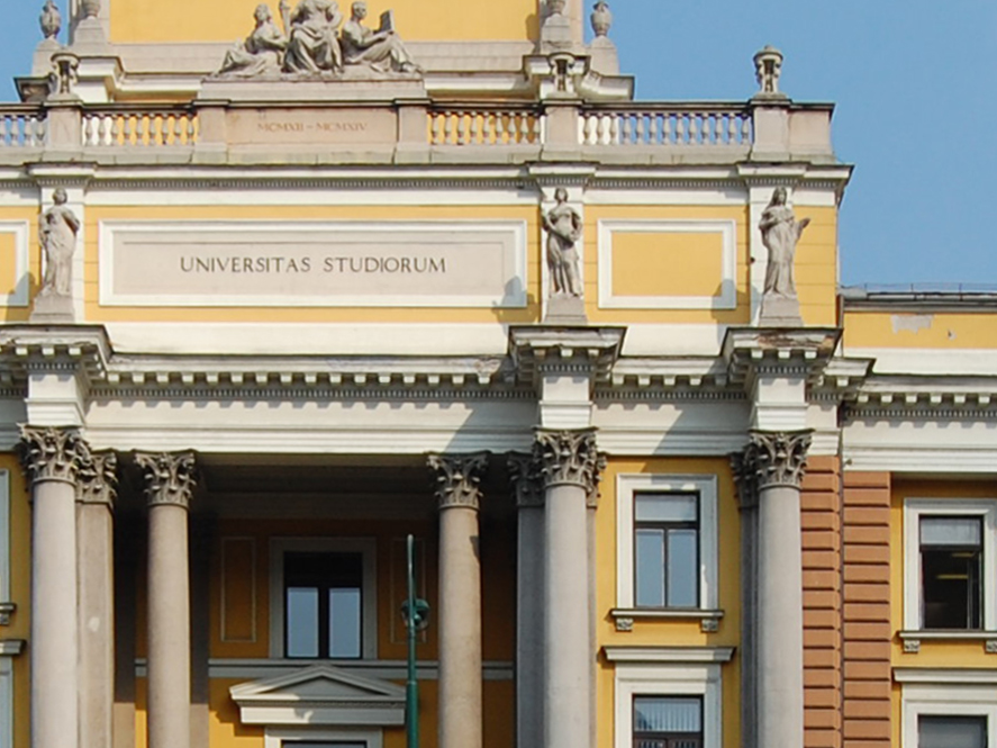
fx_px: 2534
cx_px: 365
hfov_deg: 22.2
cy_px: 749
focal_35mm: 88
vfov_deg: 16.4
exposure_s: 1/200
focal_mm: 18
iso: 200
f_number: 13
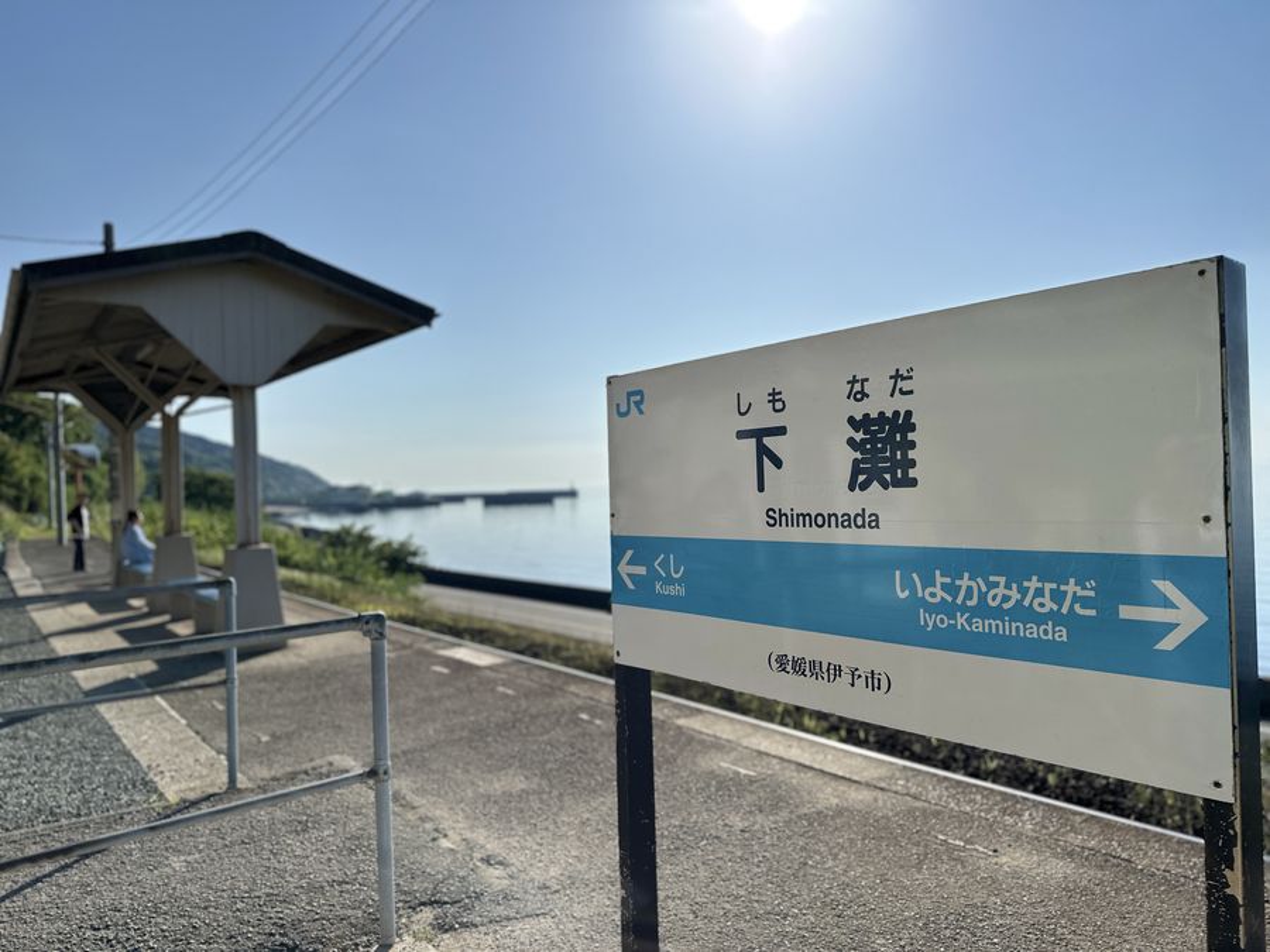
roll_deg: +1.0
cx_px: 635
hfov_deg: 71.6
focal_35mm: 24
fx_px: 881
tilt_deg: +0.8
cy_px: 476
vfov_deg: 56.8
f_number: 1.78
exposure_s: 1/6623
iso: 80
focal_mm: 6.86
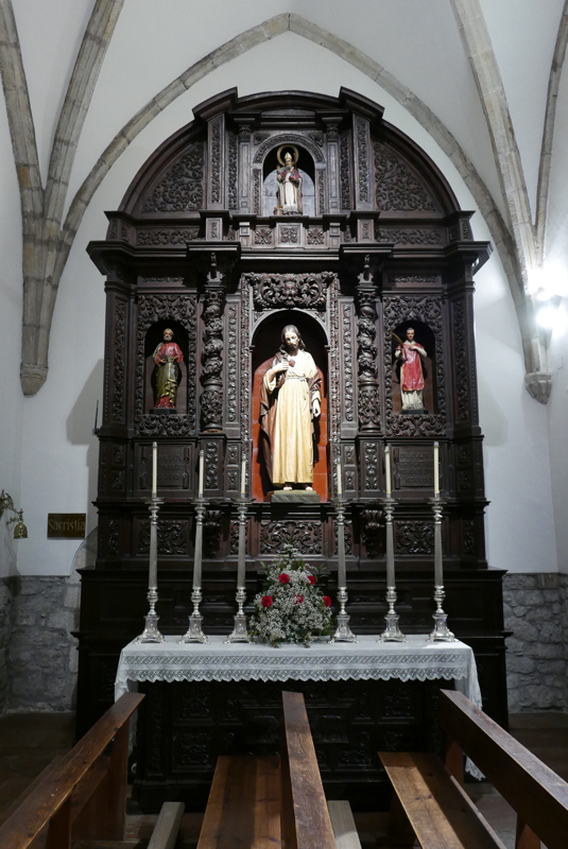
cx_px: 284
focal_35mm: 28
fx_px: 661
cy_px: 424
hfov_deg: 46.5
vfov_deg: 65.4
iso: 1600
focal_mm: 12.5
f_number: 2.1
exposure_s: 1/60
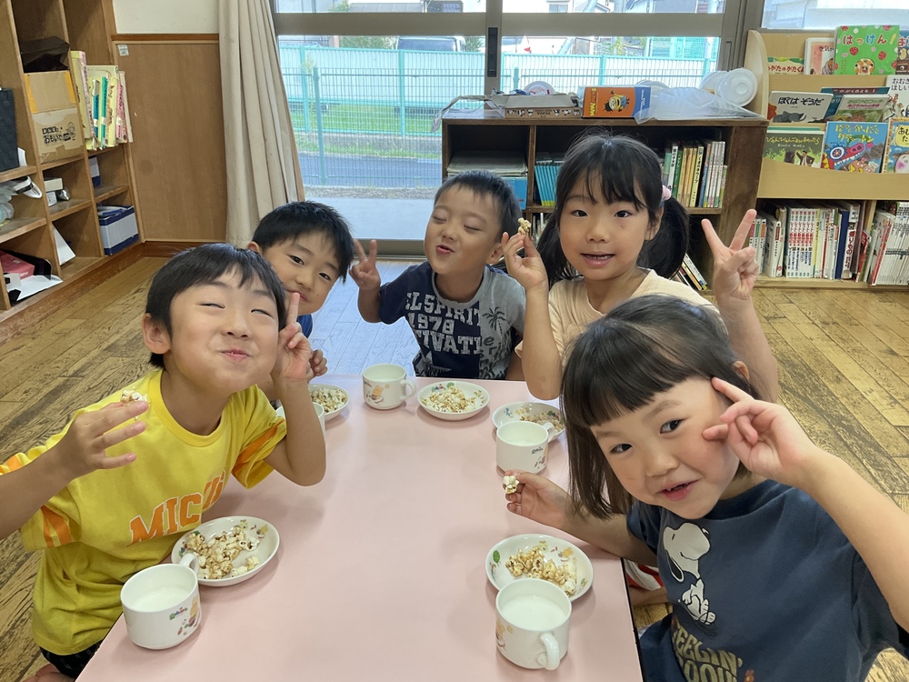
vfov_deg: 48.2
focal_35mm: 29
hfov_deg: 61.7
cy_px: 341
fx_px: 762
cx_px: 454
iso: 50
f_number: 1.8
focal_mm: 3
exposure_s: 1/60
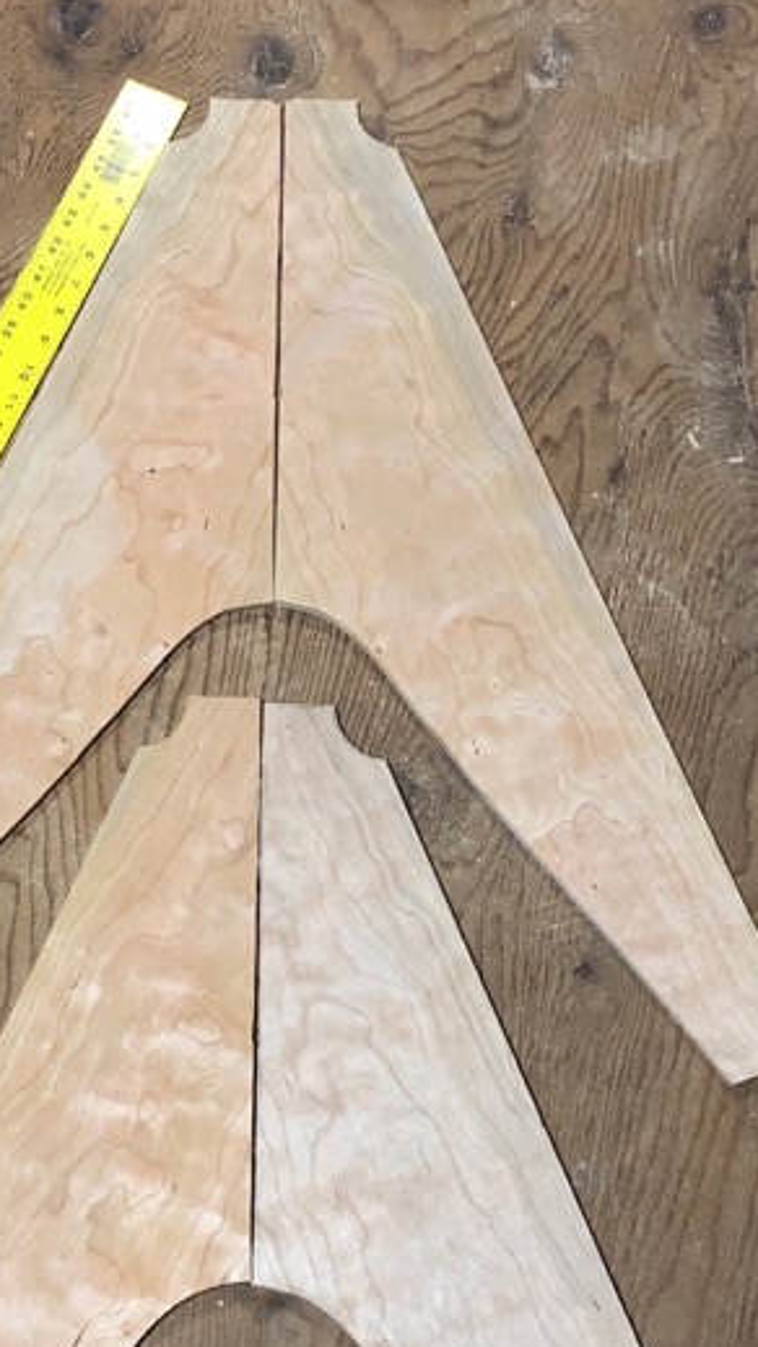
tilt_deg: -72.0
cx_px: 151
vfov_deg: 42.2
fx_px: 1679
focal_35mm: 47
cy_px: 1028
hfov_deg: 25.0
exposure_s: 1/15
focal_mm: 3.99
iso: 80
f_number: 1.8
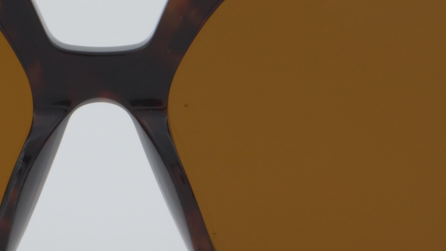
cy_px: 122
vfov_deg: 5.6
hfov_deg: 9.9
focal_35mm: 217
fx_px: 2570
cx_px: 103
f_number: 32
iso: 100
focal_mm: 55
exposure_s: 1/4
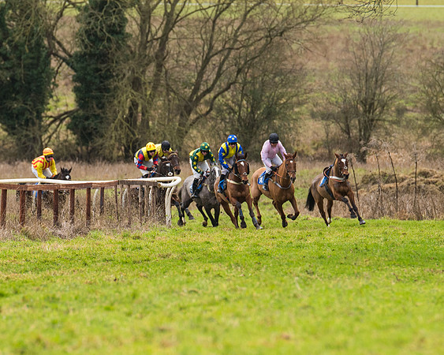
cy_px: 195
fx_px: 8378
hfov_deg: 3.0
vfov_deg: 2.4
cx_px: 234
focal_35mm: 638
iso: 800
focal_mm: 300
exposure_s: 1/1000
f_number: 4
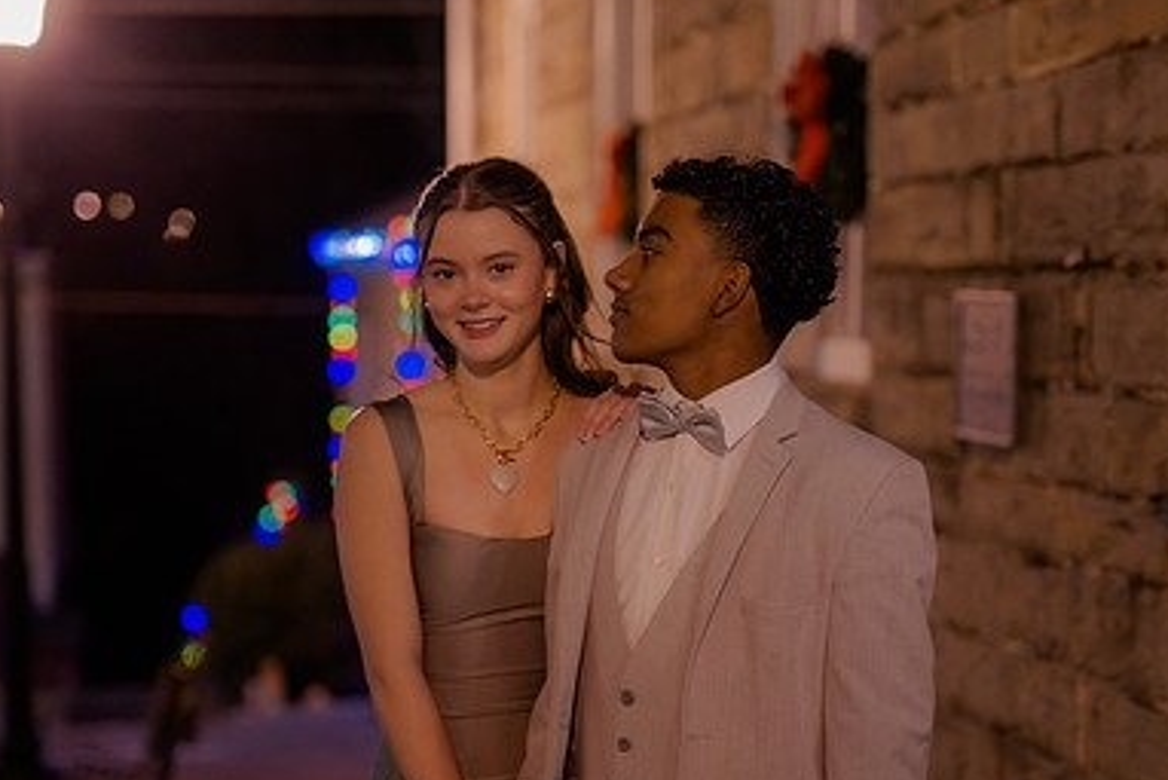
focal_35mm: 76
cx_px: 511
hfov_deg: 26.6
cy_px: 555
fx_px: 2467
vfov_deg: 17.9
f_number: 1.4
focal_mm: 50
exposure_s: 1/200
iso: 2500
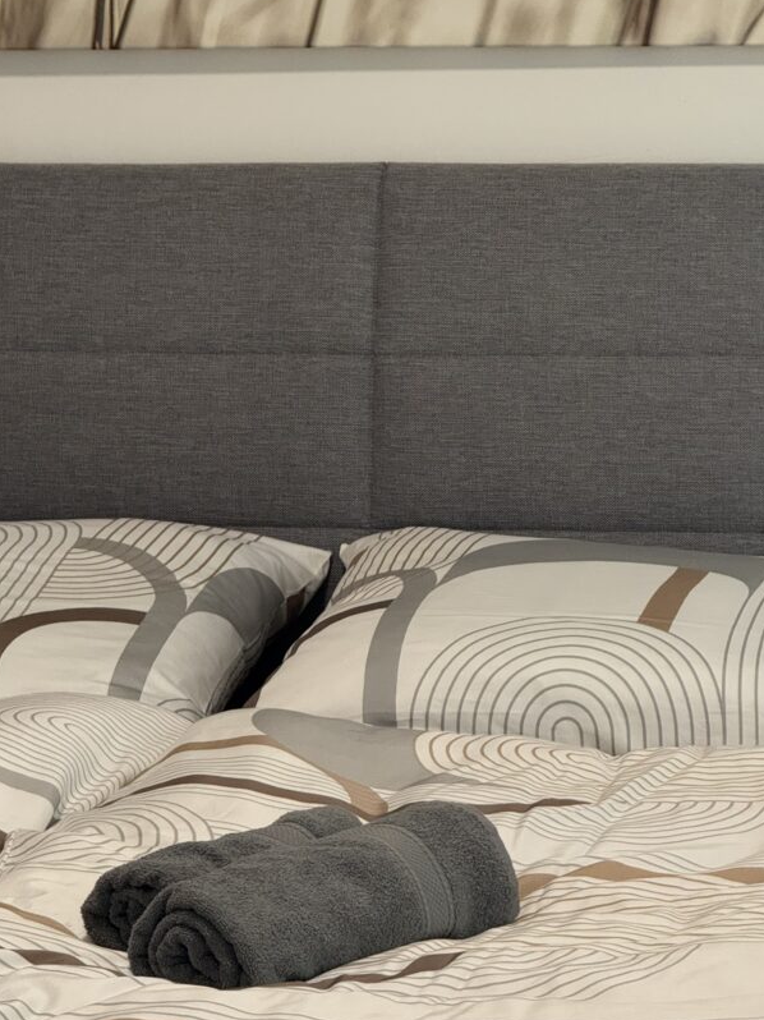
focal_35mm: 154
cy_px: 372
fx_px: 4534
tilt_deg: -6.3
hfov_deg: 9.6
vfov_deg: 12.8
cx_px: 340
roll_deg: +0.5
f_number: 2.8
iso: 640
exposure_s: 1/100
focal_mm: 15.66
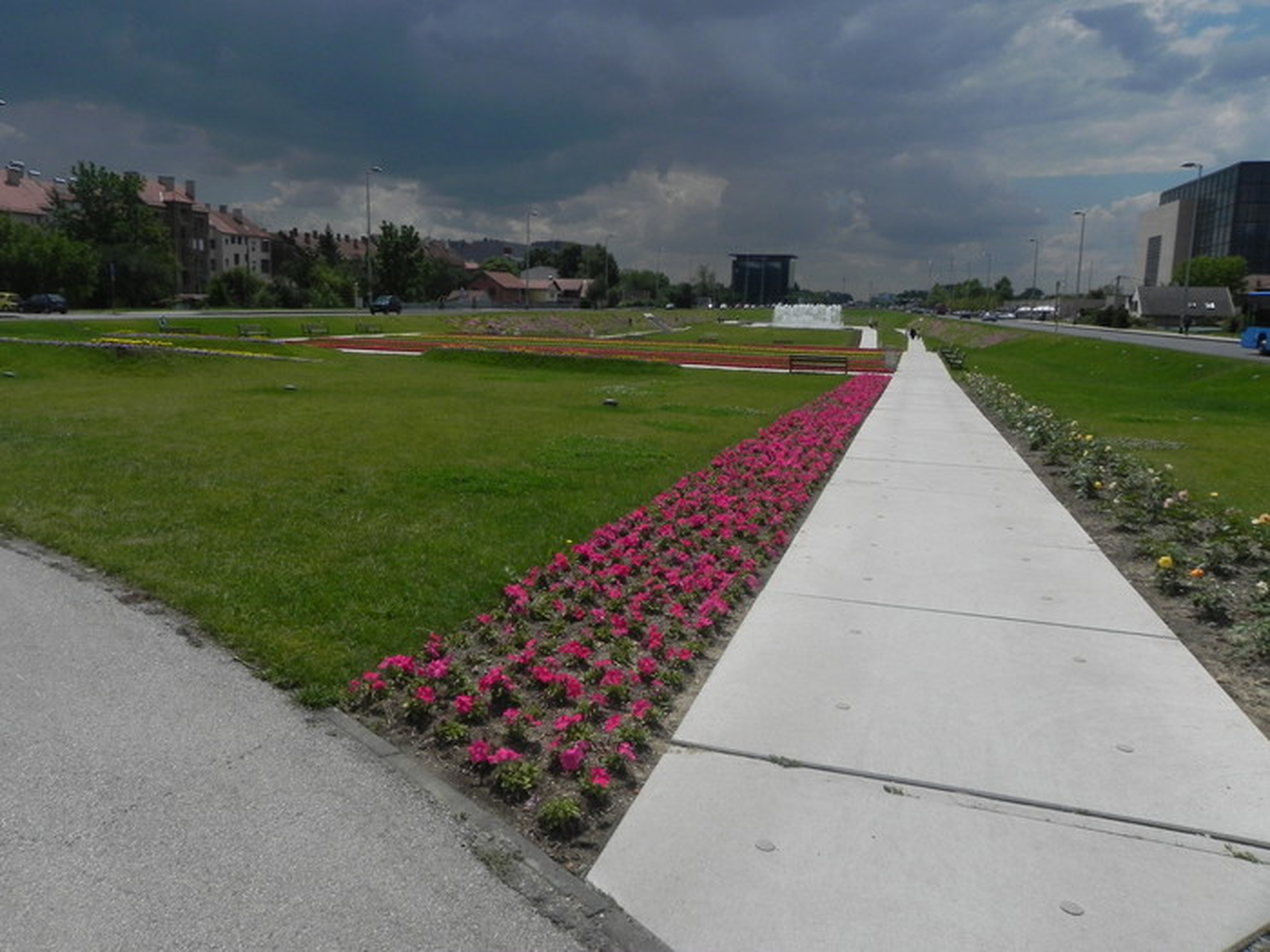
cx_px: 635
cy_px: 476
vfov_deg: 53.1
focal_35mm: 26
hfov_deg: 67.3
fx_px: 954
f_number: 8
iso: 160
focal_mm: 4.6
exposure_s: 1/1000
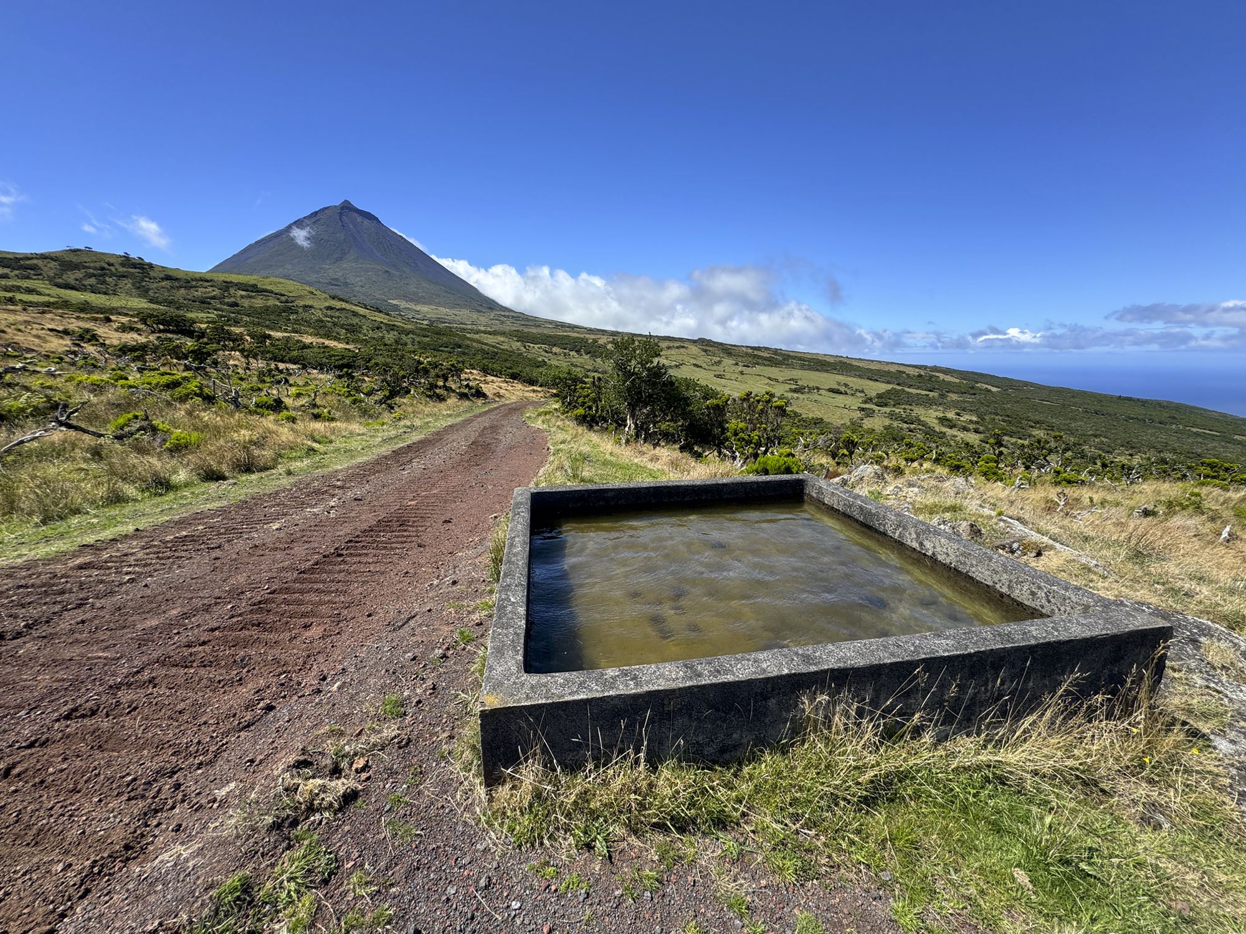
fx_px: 504
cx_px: 623
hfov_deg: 102.1
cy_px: 467
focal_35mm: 14
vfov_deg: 85.7
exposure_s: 1/1395
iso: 50
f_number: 2.2
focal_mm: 2.22
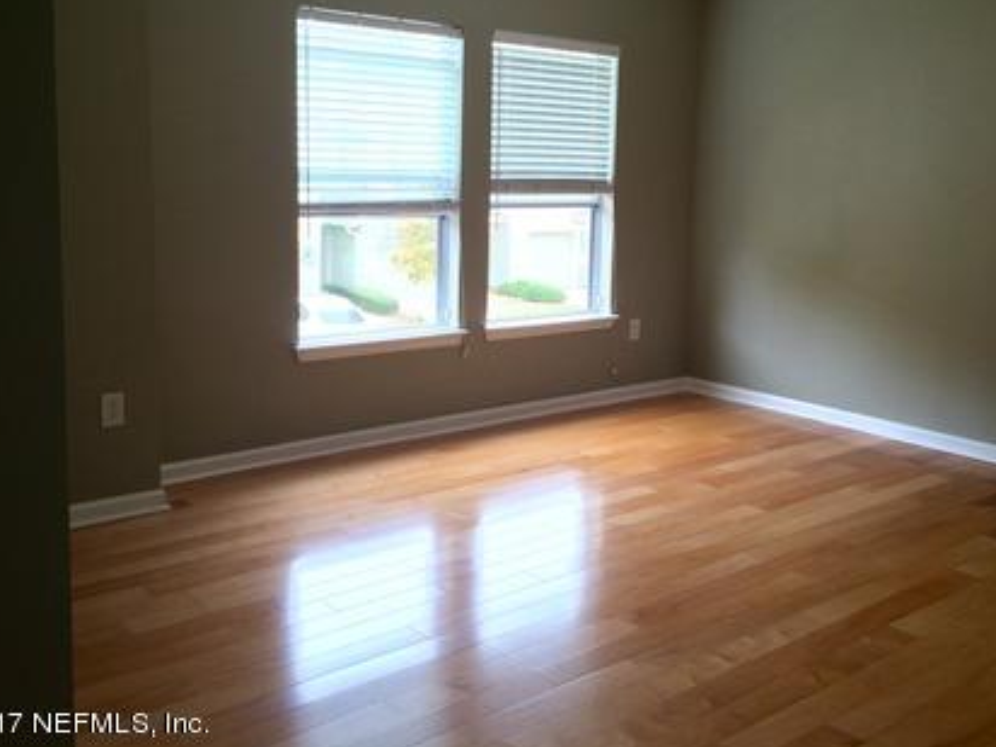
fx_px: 1036
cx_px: 542
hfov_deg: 51.3
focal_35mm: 36
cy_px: 300
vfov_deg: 39.5
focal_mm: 4.15
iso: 50
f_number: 2.2
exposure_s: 1/30
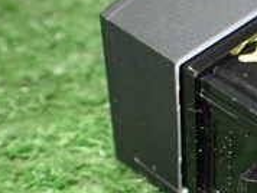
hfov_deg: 18.7
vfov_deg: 14.6
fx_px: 751
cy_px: 150
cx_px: 279
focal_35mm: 101
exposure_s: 1/100
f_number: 2.3
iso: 800
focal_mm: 5.4
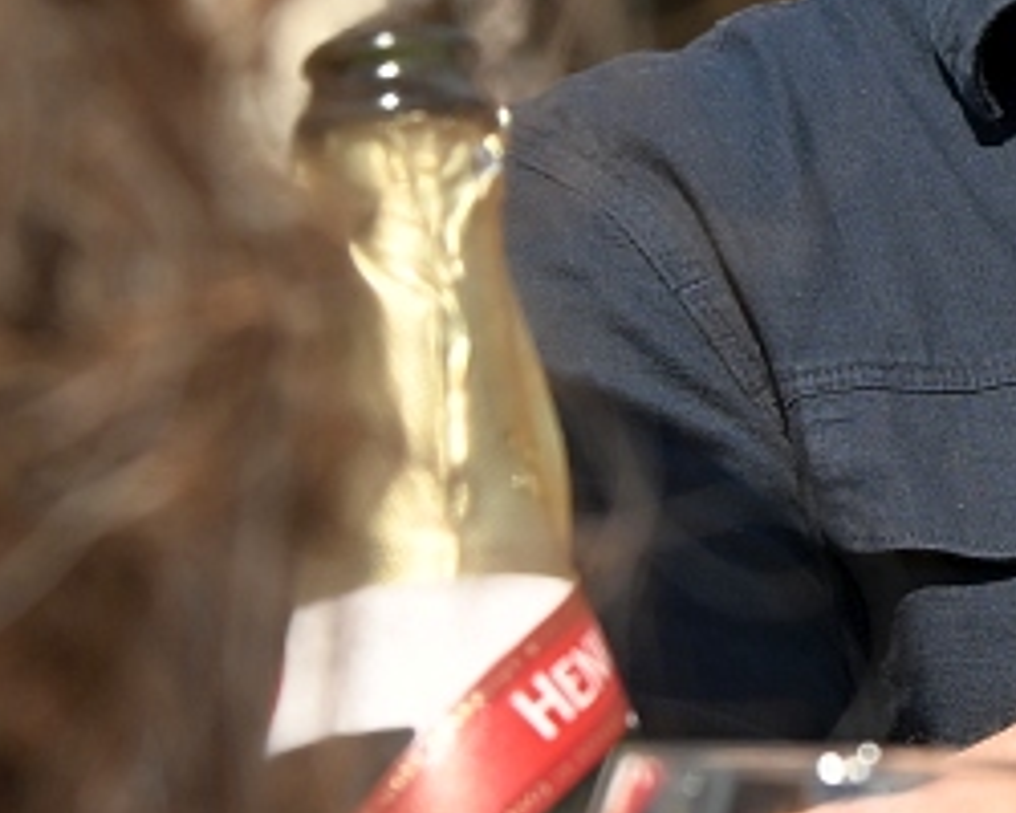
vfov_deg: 6.9
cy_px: 378
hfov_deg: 8.4
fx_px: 6766
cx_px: 1601
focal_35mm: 225
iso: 100
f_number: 5.6
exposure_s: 1/500
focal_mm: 40
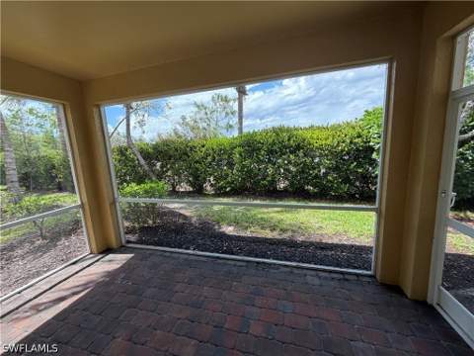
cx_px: 237
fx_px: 192
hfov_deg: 102.1
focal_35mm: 14
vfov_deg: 85.7
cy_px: 178
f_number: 2.2
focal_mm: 2.22
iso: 40
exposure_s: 1/258
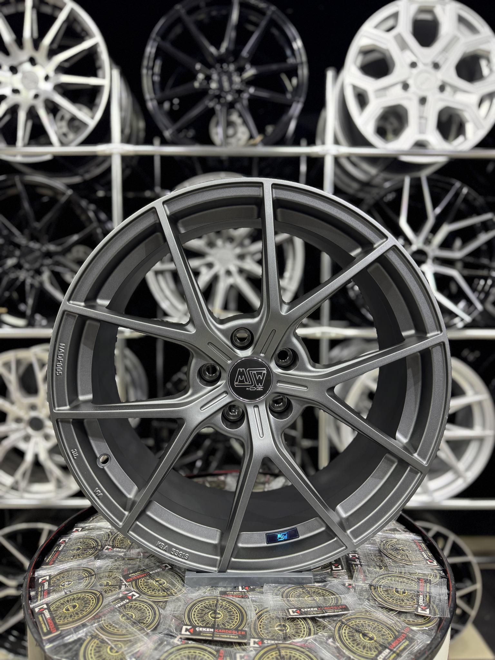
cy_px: 330
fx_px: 458
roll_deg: +0.1
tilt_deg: -3.8
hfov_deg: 56.8
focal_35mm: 24
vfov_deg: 71.6
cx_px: 248
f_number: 1.78
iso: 125
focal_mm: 6.76
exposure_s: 1/50
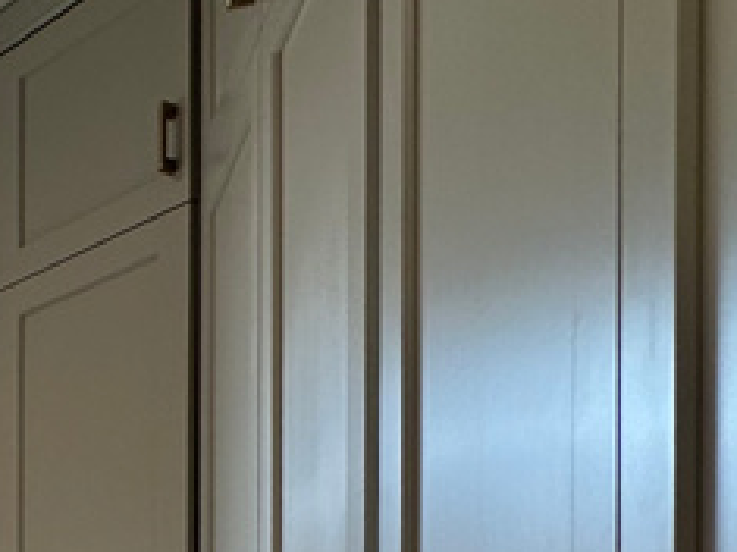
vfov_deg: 20.6
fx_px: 1298
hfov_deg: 22.4
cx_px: -508
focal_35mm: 61
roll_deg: -0.2
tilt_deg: -0.2
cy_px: 822
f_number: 2.2
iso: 64
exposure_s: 1/120
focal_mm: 2.22
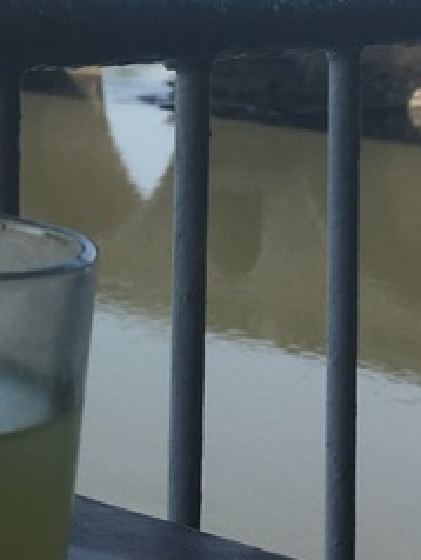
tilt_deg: -6.8
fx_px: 1813
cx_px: -94
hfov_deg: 12.9
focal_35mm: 112
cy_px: 89
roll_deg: -1.2
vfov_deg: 17.4
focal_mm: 4.15
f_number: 2.2
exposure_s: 1/1131
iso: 25
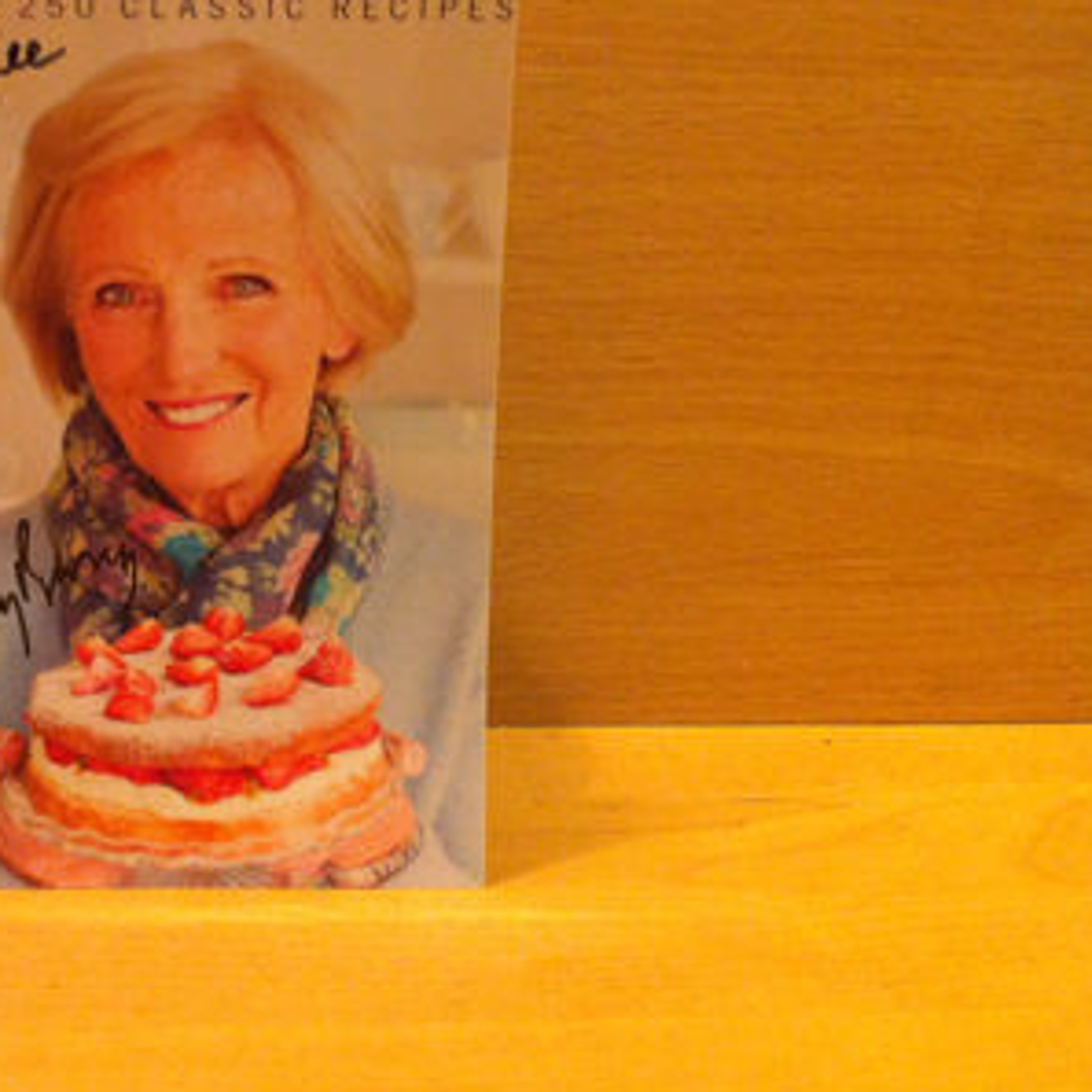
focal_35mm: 52
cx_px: 250
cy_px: 472
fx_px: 1856
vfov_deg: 32.7
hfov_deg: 32.1
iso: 320
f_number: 2.8
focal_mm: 3.85
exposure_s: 1/15
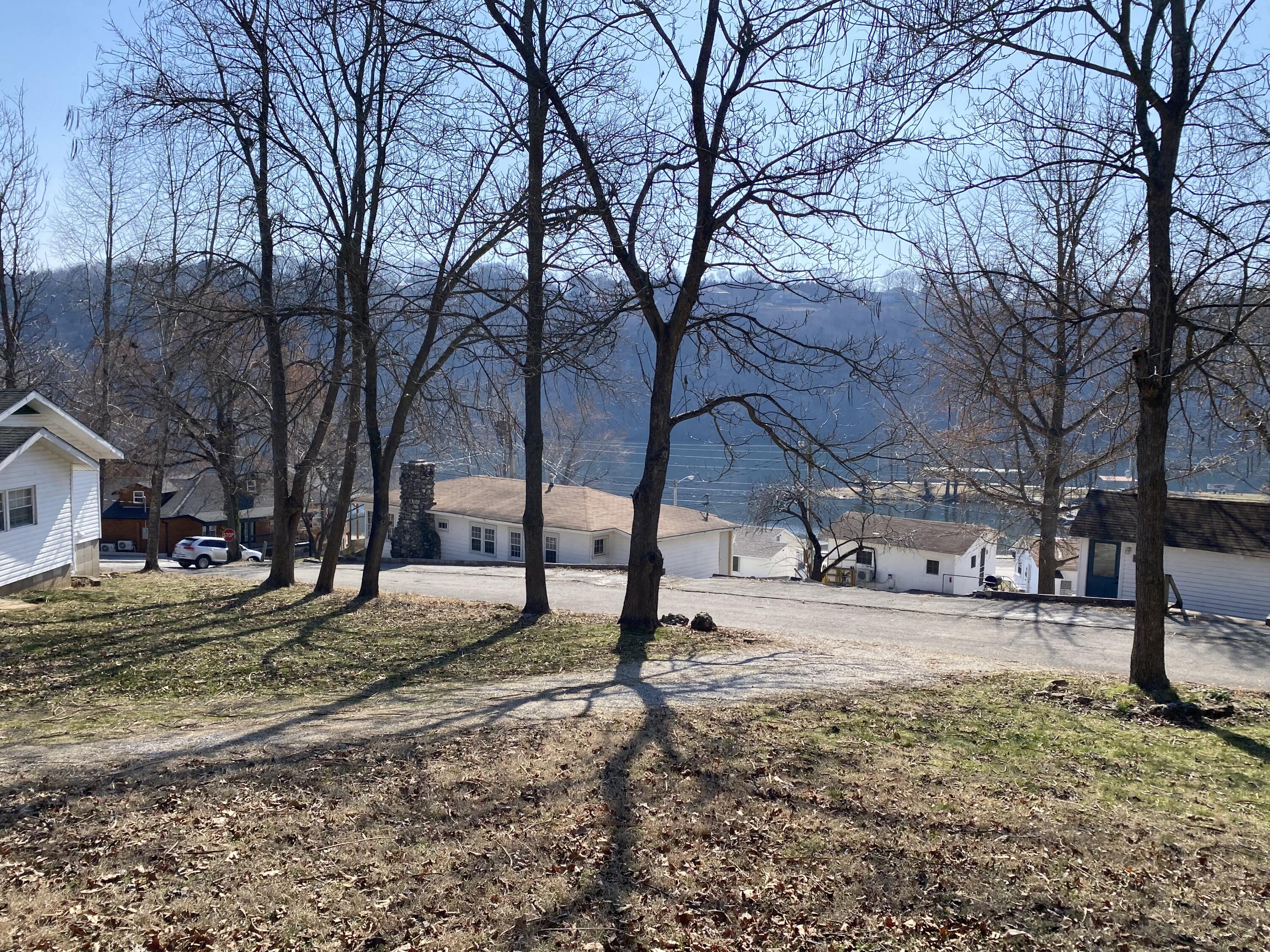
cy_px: 476
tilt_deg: -5.3
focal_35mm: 26
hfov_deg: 67.3
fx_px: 954
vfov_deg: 53.1
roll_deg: -2.5
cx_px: 635
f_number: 1.8
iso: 32
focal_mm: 4.25
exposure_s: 1/2967
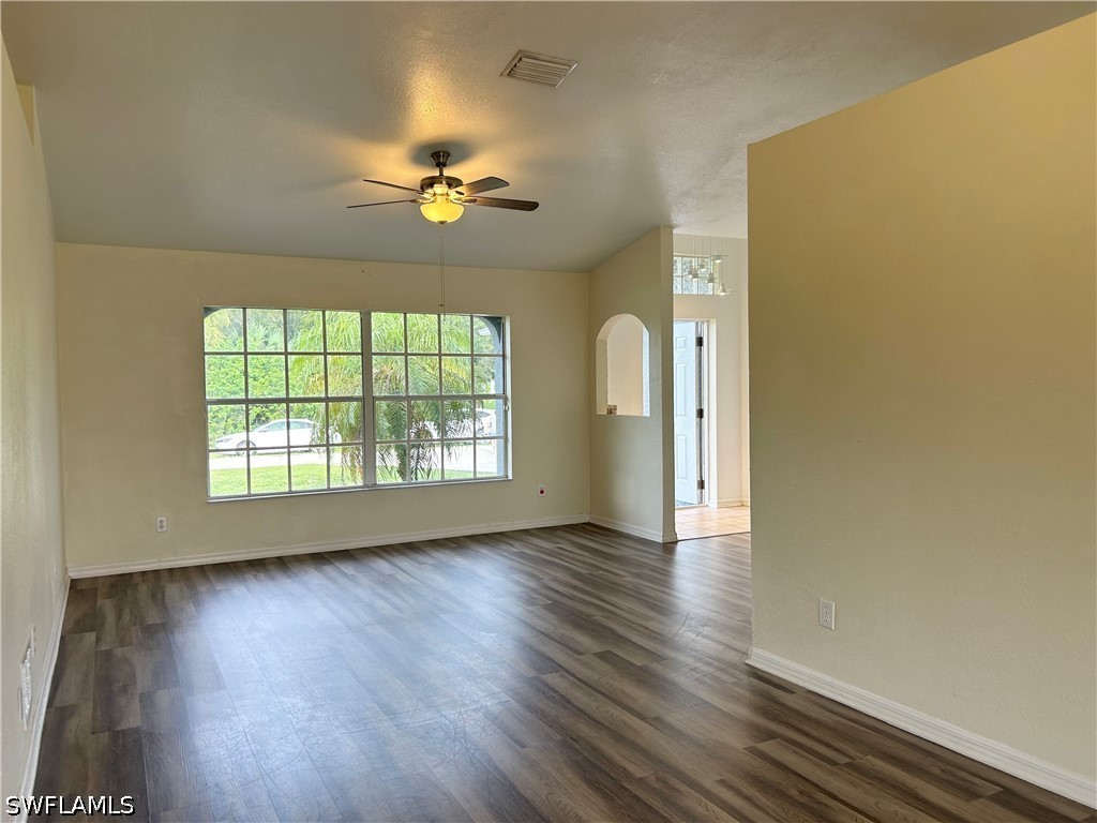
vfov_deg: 53.1
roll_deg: +1.0
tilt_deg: -2.5
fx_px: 824
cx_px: 548
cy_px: 412
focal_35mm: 26
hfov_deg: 67.3
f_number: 1.5
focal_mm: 5.7
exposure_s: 1/133
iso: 64
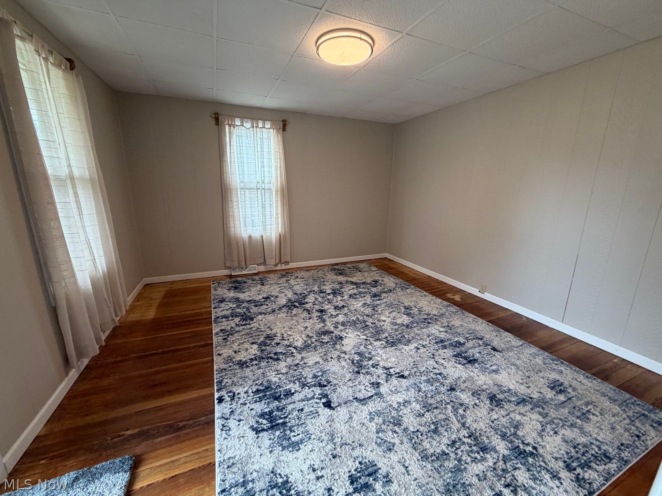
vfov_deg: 85.7
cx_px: 331
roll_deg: +0.2
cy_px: 248
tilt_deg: -11.8
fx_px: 268
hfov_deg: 102.1
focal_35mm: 14
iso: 200
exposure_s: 1/120
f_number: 2.2
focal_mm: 2.22
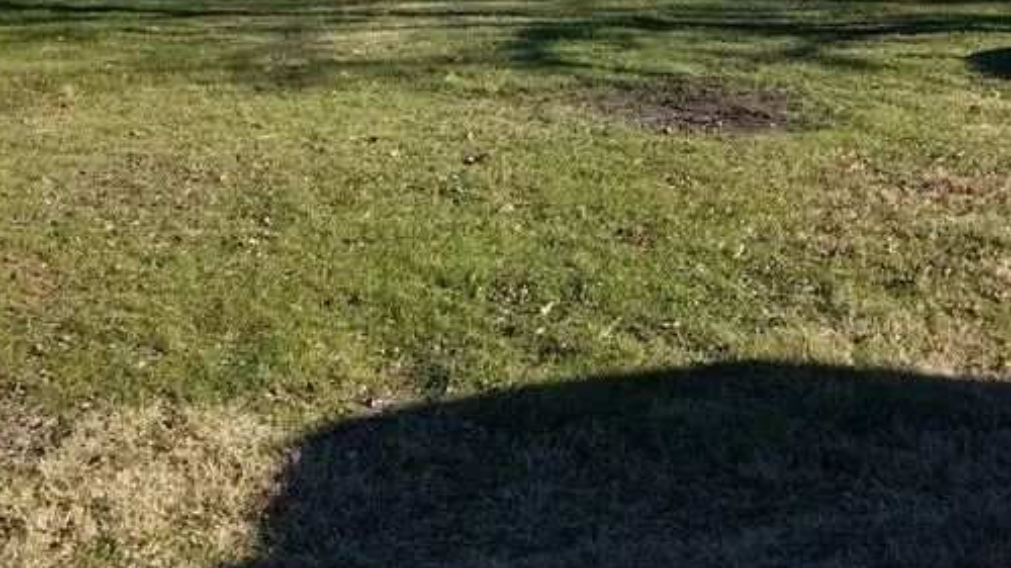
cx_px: 722
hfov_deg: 35.4
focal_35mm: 58
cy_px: -119
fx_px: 1555
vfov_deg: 19.5
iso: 50
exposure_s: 1/1940
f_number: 1.7
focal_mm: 4.2
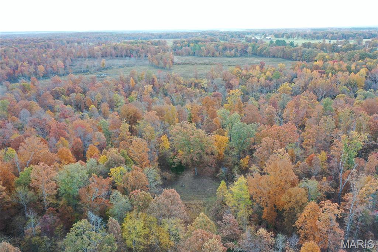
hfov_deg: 65.5
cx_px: 189
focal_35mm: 28
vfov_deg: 46.4
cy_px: 126
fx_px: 294
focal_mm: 10.26
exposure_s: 1/50
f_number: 3.2
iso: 100
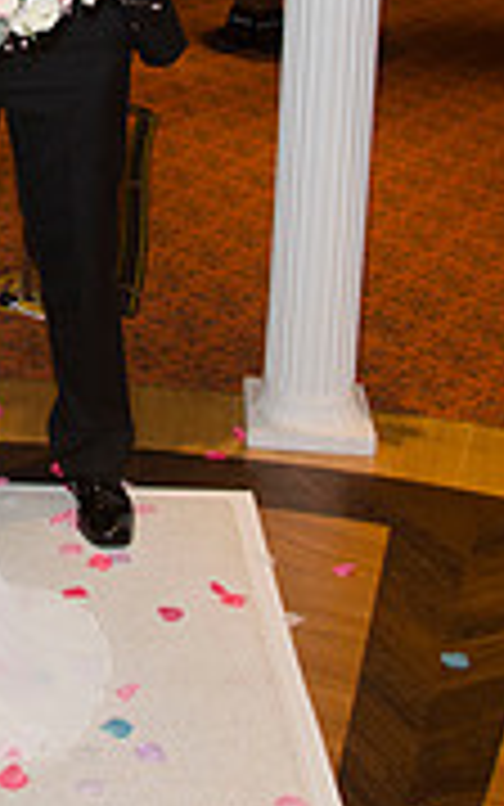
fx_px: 1515
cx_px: -76
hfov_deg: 18.1
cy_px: 5
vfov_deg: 28.0
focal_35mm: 69
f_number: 5.6
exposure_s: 1/60
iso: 400
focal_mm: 18
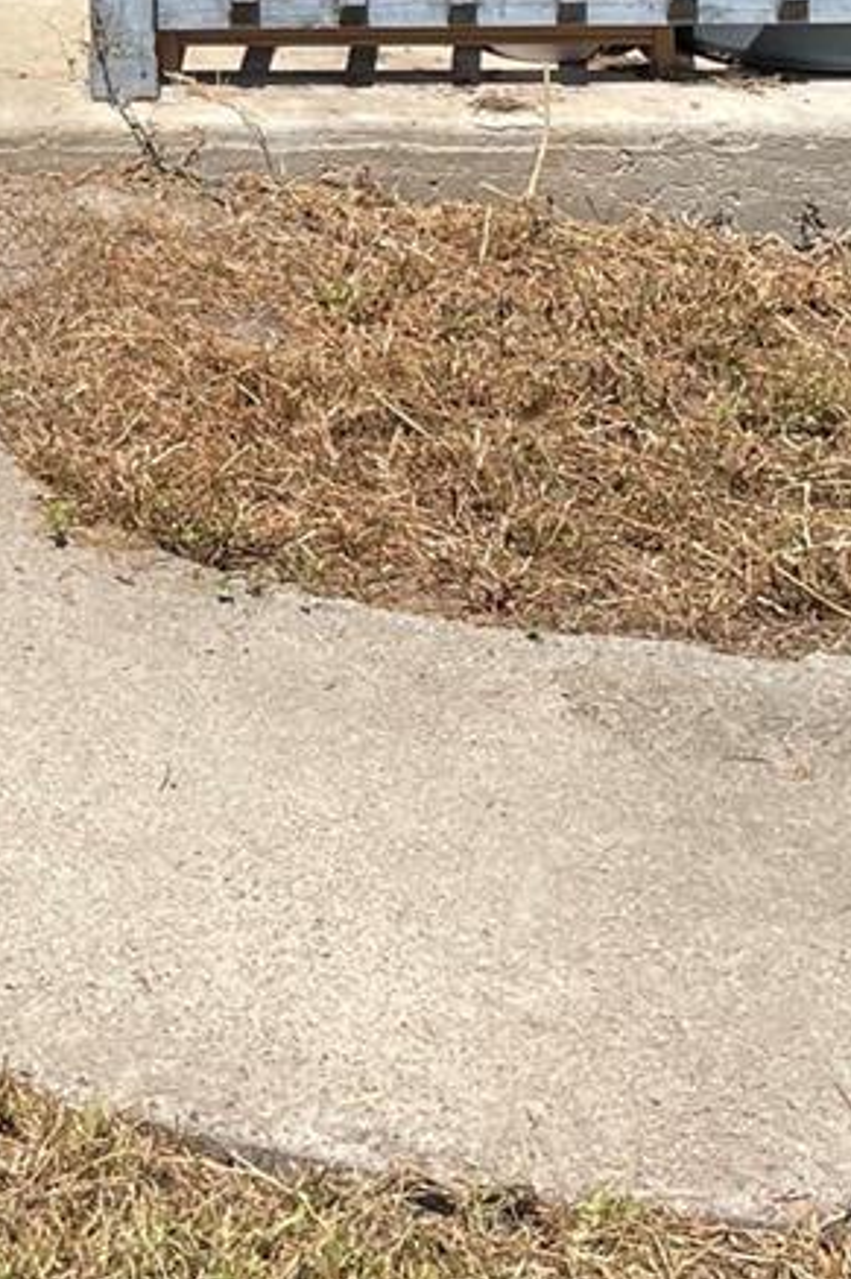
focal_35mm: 95
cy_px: -530
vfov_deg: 19.3
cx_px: -360
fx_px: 3371
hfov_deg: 13.7
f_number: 1.6
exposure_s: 1/3300
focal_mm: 4.2
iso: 32
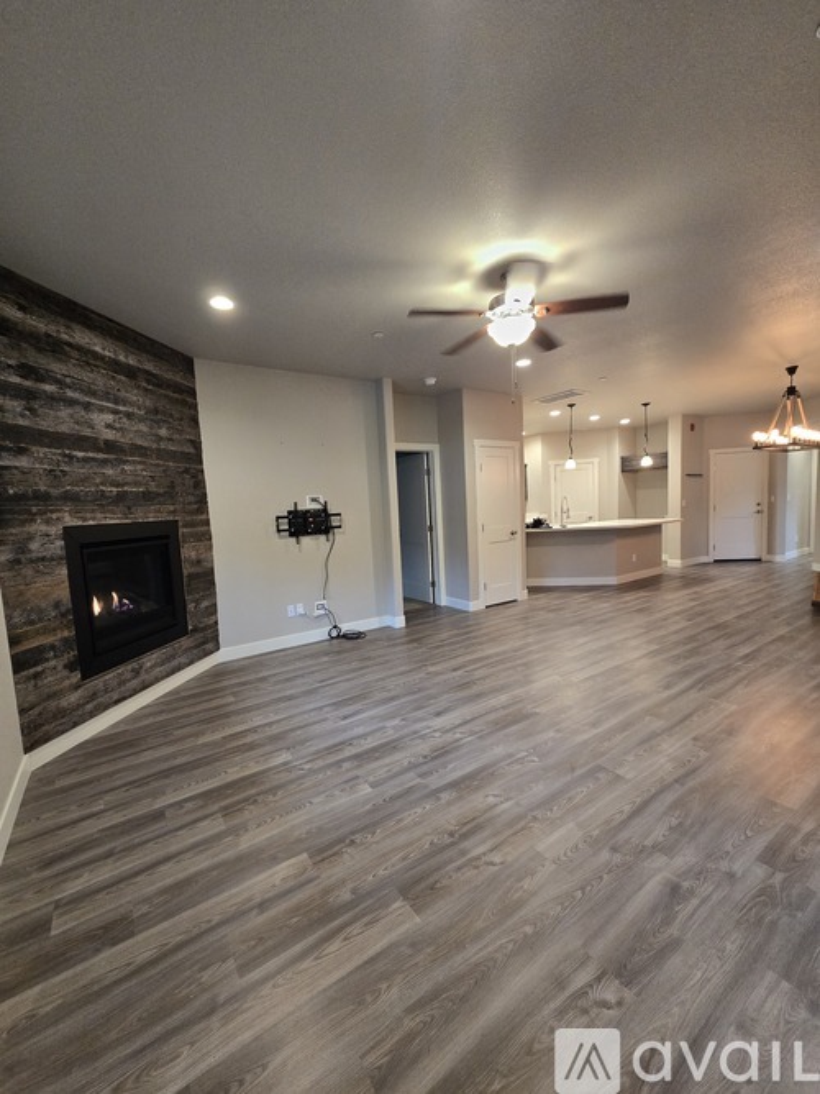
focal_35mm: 13
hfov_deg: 89.9
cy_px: 547
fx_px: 411
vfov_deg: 106.2
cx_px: 410
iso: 320
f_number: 2.2
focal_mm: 2.2
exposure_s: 1/60
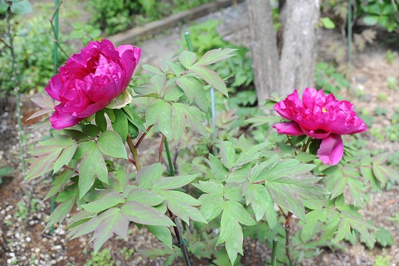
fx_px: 532
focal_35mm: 48
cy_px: 133
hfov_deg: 41.1
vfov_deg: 28.0
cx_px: 200
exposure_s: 1/250
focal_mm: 48
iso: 640
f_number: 8
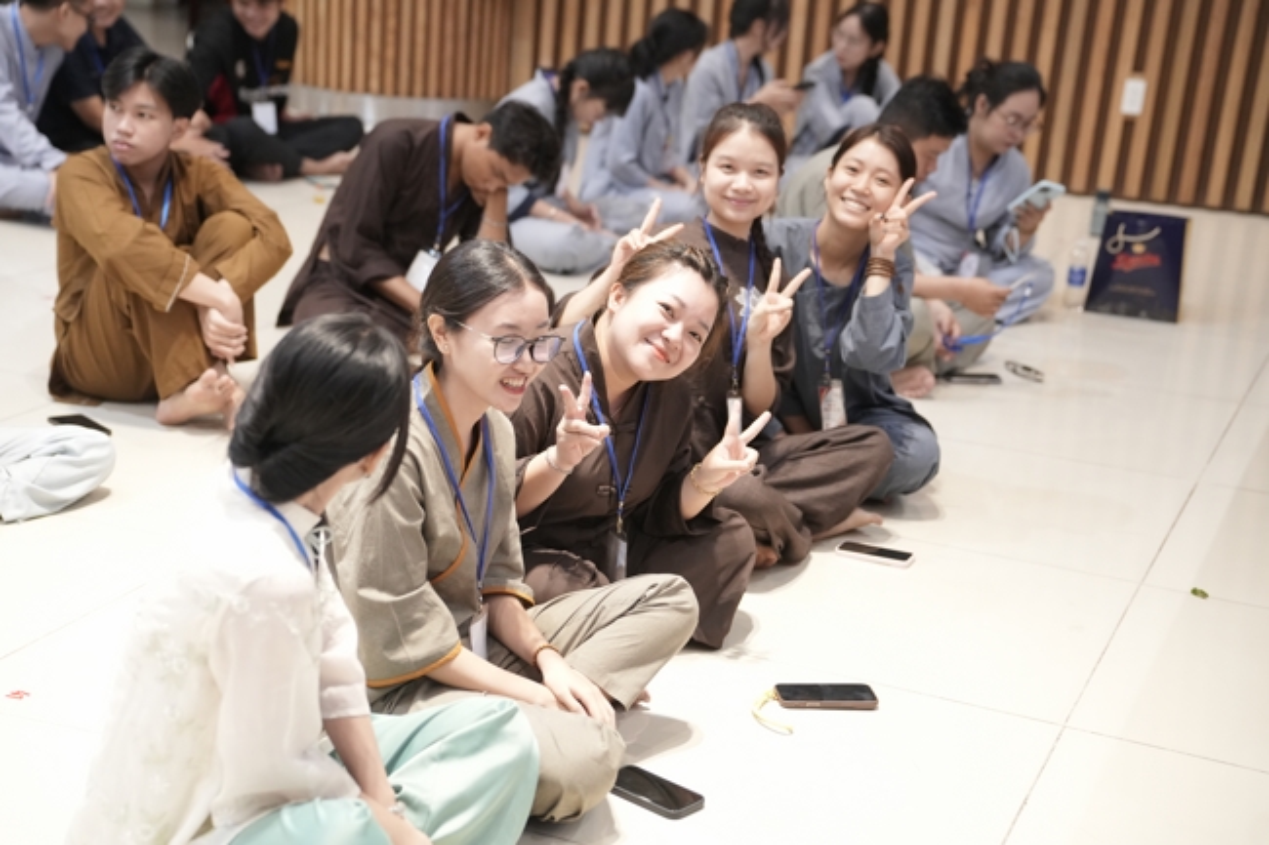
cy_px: 422
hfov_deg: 32.4
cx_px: 634
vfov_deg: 21.9
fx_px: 2185
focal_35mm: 62
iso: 3200
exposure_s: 1/160
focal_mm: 62
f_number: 2.8
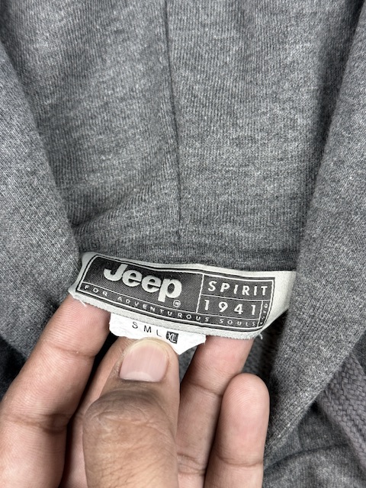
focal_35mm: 48
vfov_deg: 39.7
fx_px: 677
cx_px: 183
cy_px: 244
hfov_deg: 30.3
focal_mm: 6.76
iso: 80
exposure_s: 1/100
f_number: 1.78
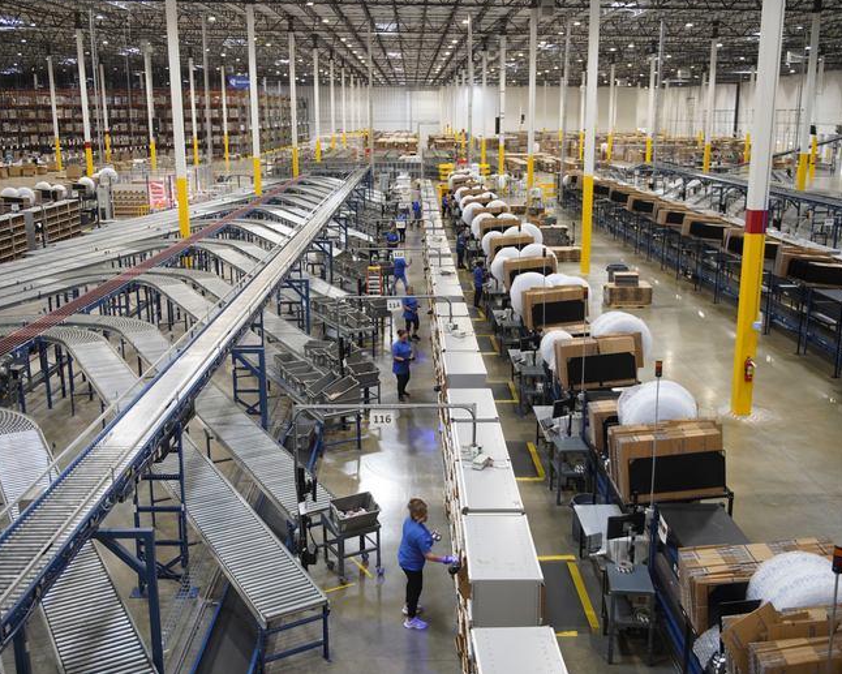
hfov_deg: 49.4
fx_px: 915
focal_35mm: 37
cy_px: 329
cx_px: 411
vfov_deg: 40.4
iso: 1600
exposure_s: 1/160
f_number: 2.8
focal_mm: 31.6
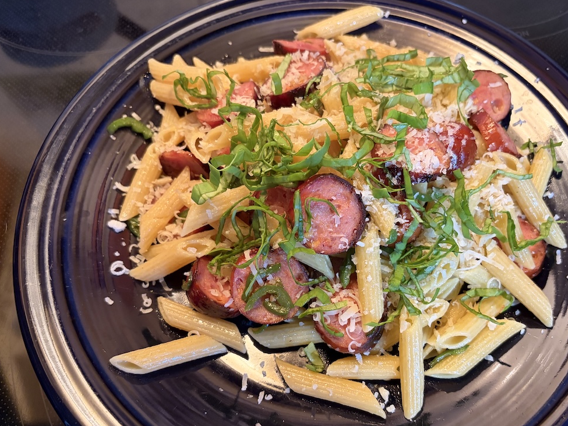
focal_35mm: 32
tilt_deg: -63.9
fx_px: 525
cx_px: 323
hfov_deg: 56.6
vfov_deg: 43.9
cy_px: 256
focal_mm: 5.96
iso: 400
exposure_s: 1/40
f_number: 1.6
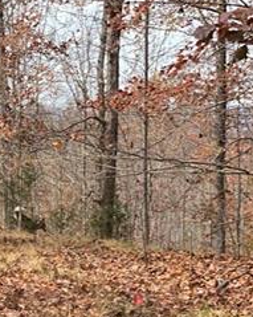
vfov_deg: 11.6
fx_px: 1527
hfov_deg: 9.3
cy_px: 367
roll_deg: +0.7
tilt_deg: -8.0
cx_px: -101
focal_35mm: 163
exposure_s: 1/137
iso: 16
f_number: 2.4
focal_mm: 6
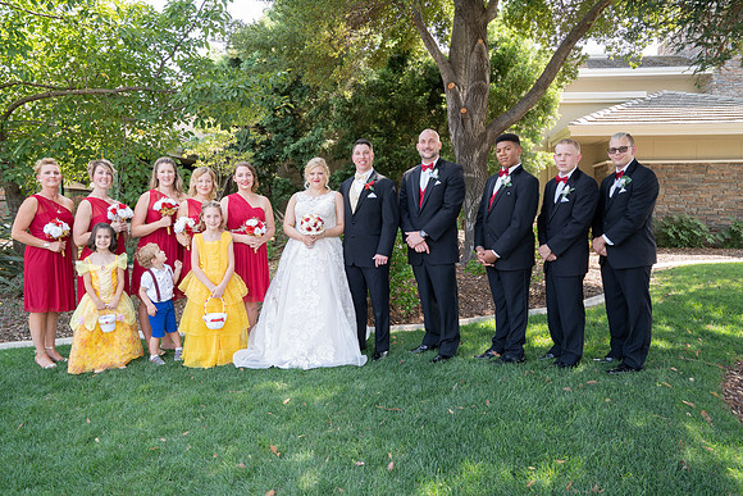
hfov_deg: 73.7
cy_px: 248
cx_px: 372
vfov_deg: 53.2
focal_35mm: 24
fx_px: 495
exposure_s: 1/60
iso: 500
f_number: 8
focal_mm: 24
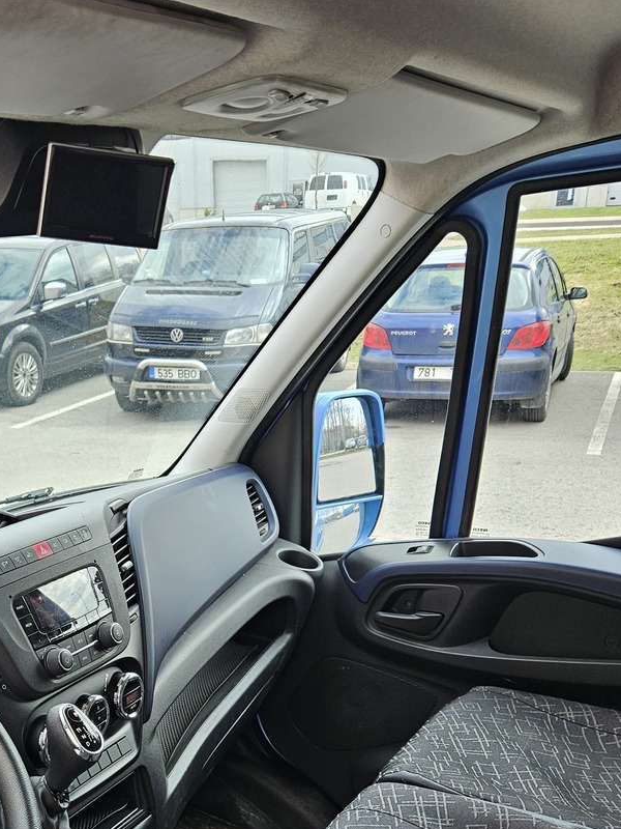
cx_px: 86
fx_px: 1100
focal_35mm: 46
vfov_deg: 39.6
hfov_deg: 30.4
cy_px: 661
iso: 25
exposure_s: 1/140
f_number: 1.8
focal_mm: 5.4
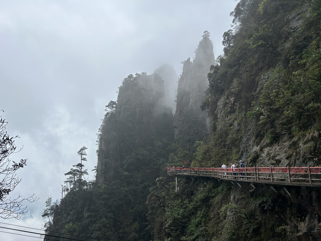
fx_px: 241
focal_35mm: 26
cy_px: 120
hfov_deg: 67.3
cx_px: 160
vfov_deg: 53.1
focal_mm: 5.7
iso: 50
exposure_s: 1/3704
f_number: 1.5
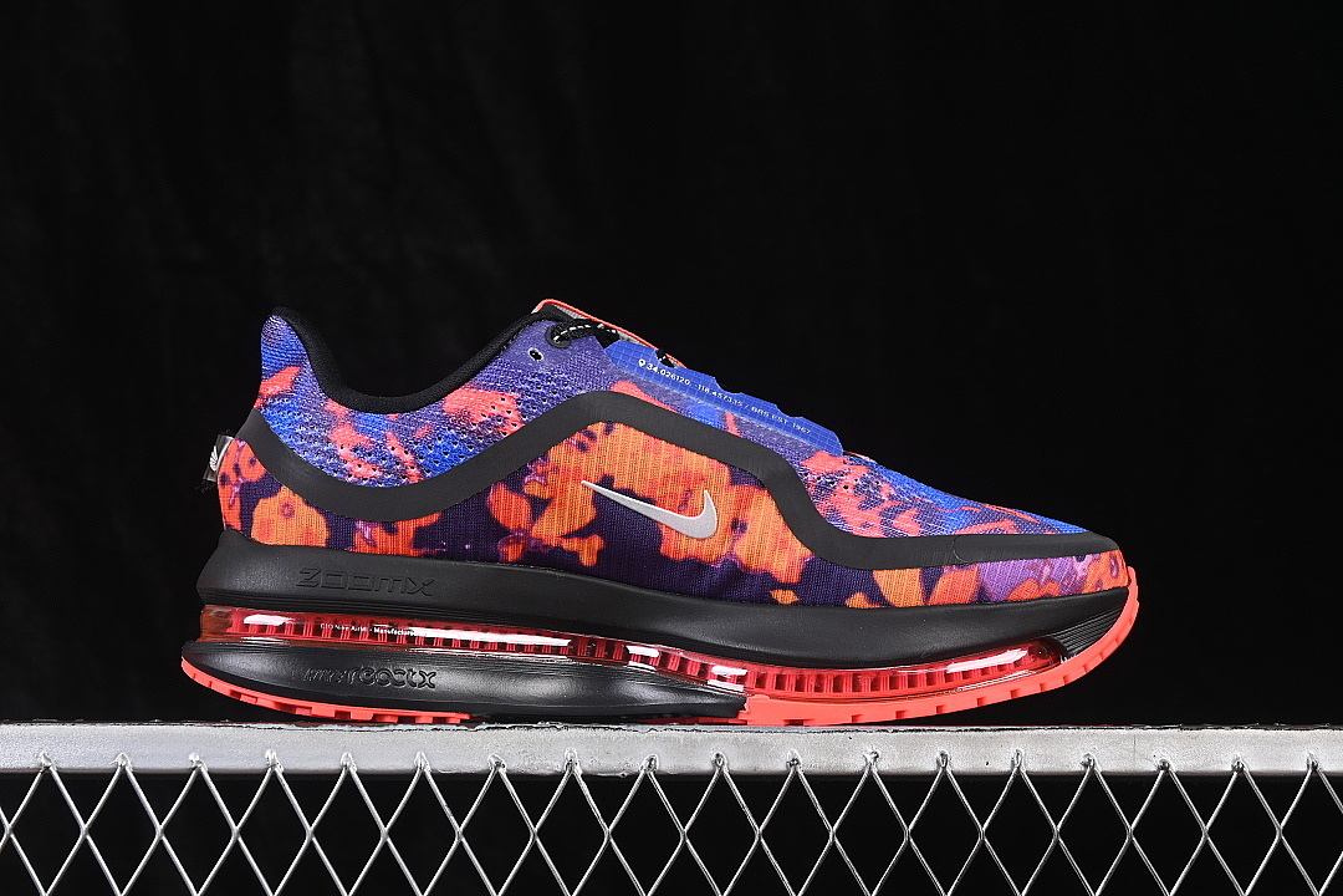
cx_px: 672
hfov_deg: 27.0
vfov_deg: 18.2
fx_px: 2798
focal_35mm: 75
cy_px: 448
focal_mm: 50
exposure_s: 1/60
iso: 160
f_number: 6.3
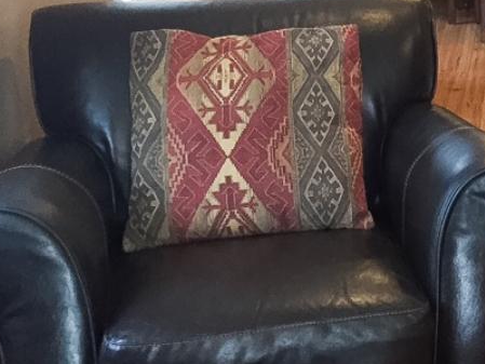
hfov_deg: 18.9
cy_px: 1
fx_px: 1303
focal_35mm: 93
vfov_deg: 15.6
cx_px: 691
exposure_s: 1/30
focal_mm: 4.15
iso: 125
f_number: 2.2
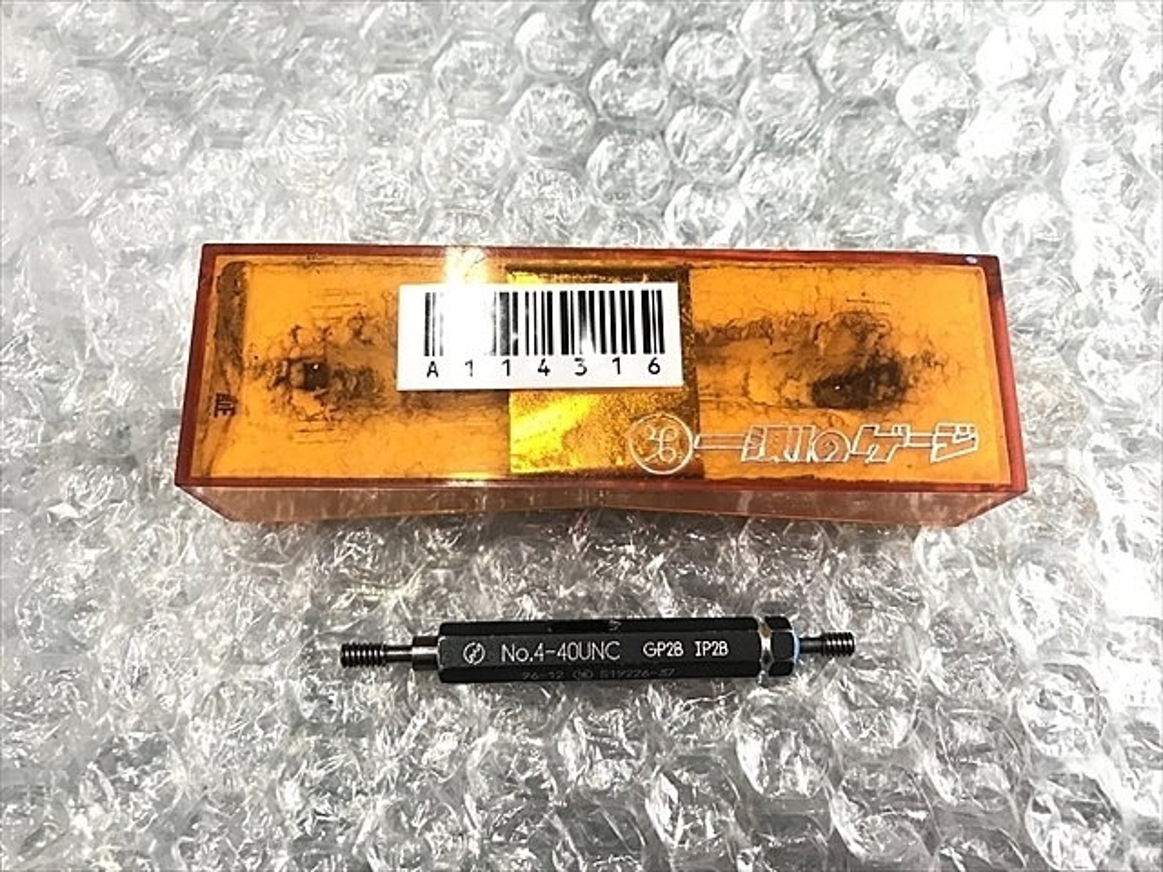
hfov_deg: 63.4
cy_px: 436
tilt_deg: -77.5
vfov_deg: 49.7
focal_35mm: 28
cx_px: 582
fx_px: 941
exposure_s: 1/20
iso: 40
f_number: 1.8
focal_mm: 3.99
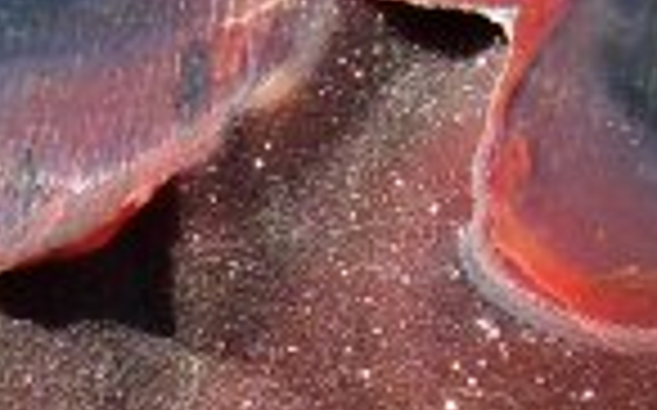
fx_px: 3543
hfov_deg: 10.6
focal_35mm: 198
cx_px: 248
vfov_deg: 6.6
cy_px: 554
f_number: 4.8
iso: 80
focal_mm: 5.6
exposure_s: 1/250
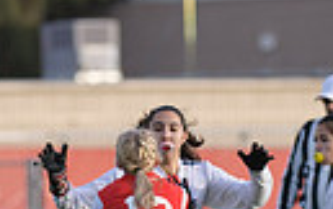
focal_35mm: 826
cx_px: 186
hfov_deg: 2.5
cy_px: 272
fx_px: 7506
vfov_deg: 1.6
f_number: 2.8
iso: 500
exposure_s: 1/3200
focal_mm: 180
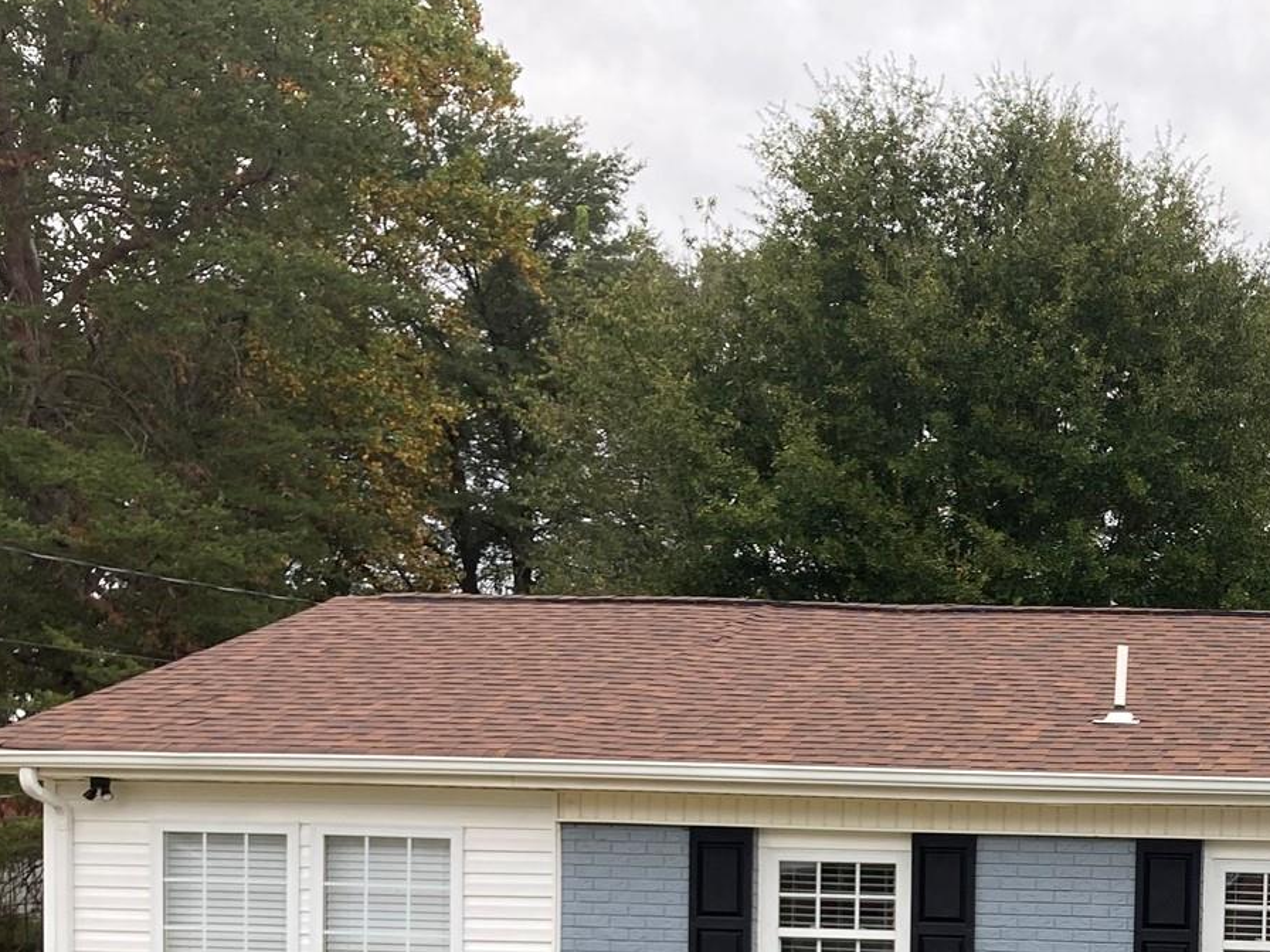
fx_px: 2348
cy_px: 1065
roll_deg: -1.4
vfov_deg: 21.7
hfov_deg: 28.6
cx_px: 1243
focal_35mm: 64
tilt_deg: -2.8
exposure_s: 1/432
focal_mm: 3.99
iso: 20
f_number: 1.8
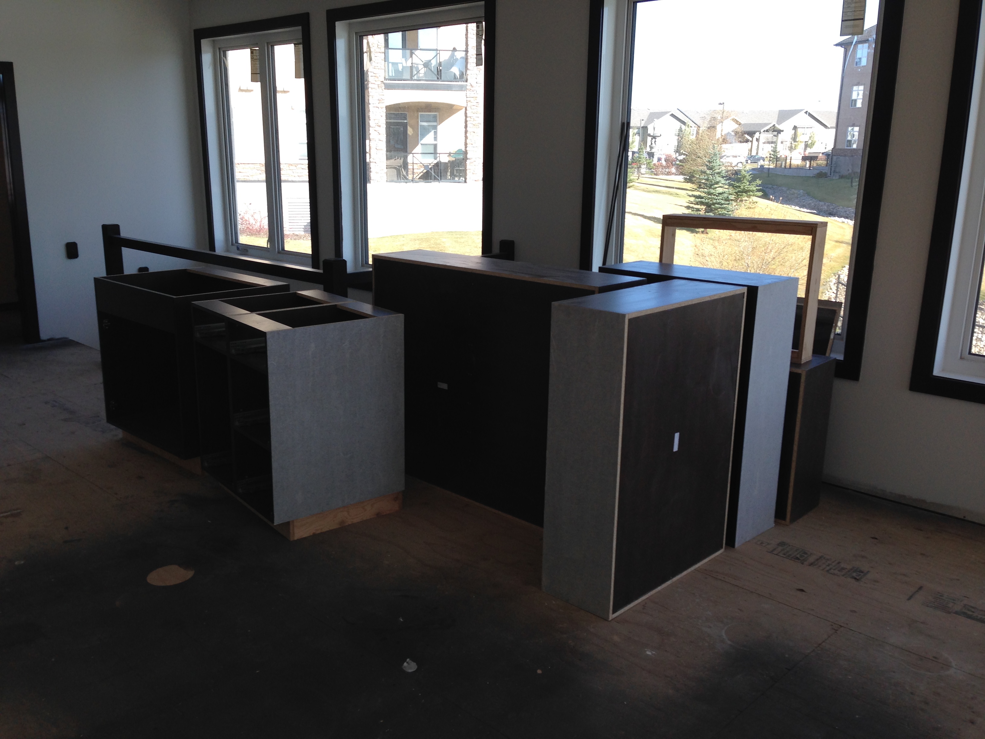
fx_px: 939
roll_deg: +0.8
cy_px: 370
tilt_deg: -14.3
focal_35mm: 33
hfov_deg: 55.4
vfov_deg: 42.9
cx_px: 492
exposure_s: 1/215
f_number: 2.4
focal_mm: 4.12
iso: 50
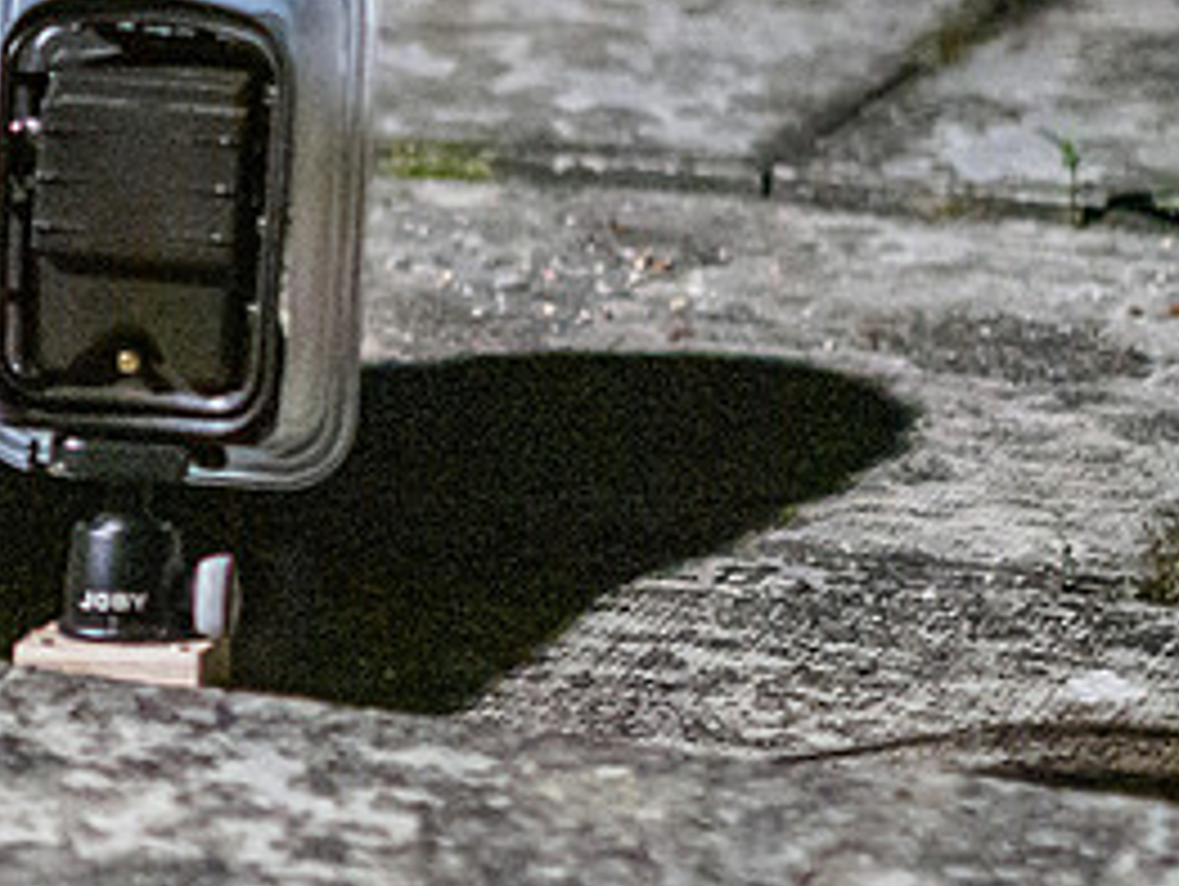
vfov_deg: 5.5
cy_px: 347
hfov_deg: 7.2
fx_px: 9204
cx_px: -460
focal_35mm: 270
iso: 8000
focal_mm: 45
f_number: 1.8
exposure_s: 1/200
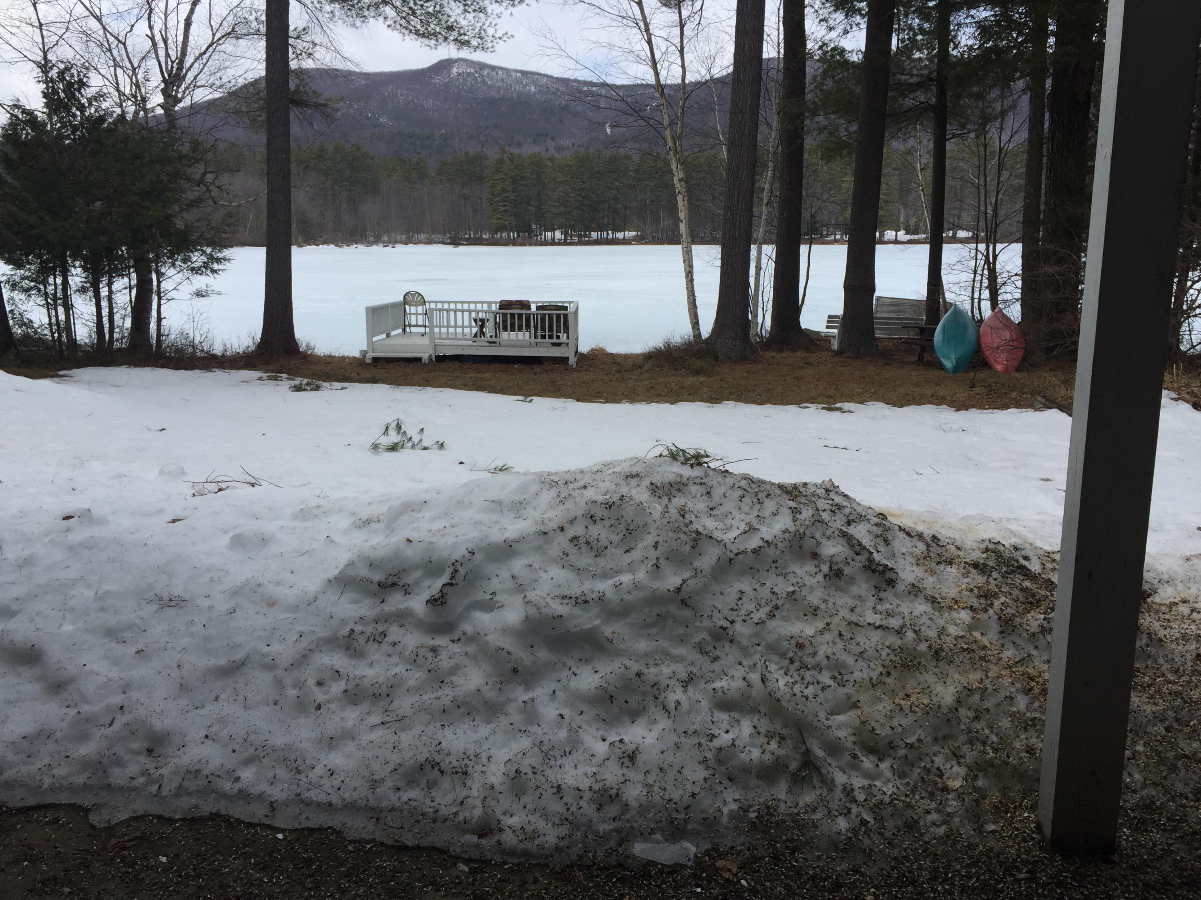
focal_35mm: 29
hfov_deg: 61.7
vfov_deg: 48.2
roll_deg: +0.7
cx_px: 600
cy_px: 450
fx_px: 1006
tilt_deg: -11.9
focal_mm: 4.15
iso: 32
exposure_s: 1/1883
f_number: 2.2
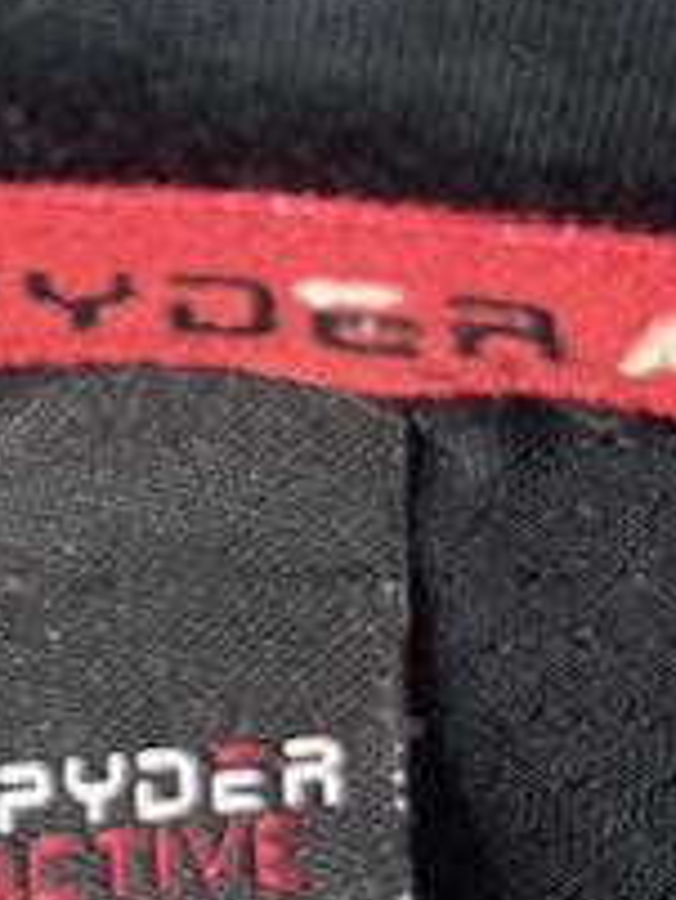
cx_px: 45
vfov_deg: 12.9
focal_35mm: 153
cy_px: 399
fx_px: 3980
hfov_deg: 9.7
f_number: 1.78
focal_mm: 6.76
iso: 100
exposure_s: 1/50
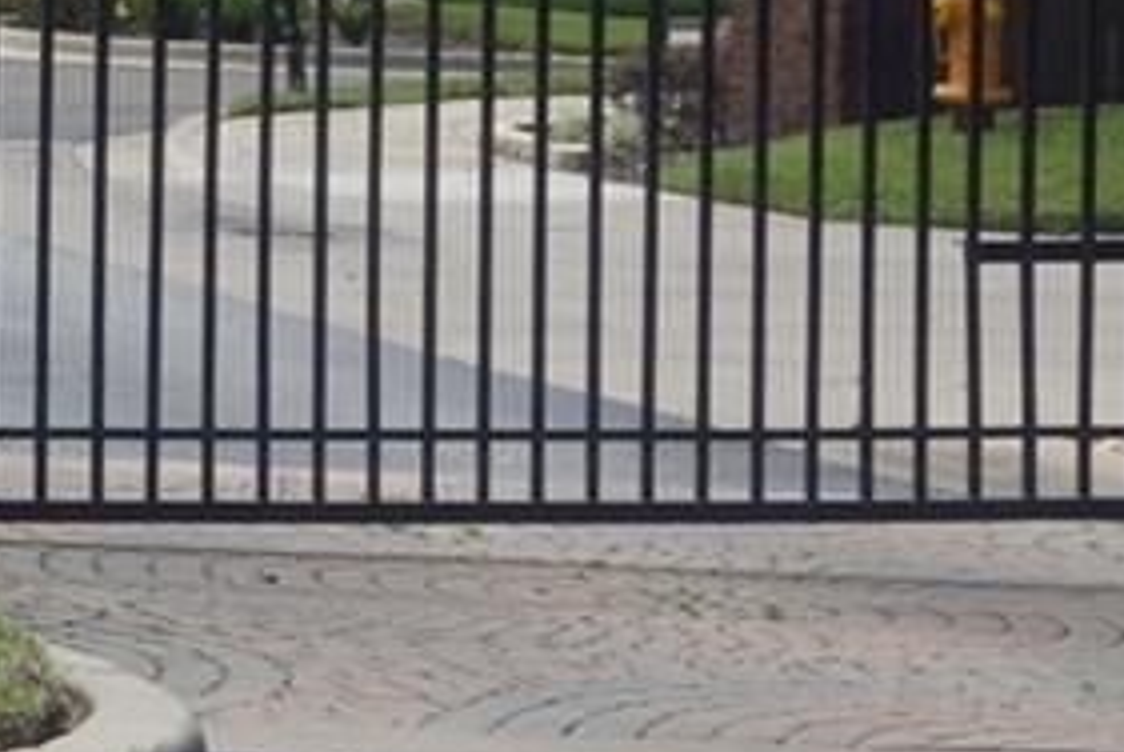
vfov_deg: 6.3
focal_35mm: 216
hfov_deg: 8.9
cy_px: -324
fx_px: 6751
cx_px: -1176
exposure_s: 1/400
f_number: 5.6
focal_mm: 14.23
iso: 125
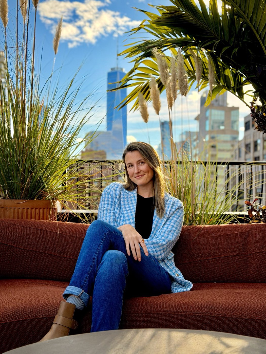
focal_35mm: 48
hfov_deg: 30.3
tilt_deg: +1.3
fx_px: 492
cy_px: 177
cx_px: 133
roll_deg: -1.1
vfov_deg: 39.7
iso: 100
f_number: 1.78
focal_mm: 6.76
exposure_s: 1/2762
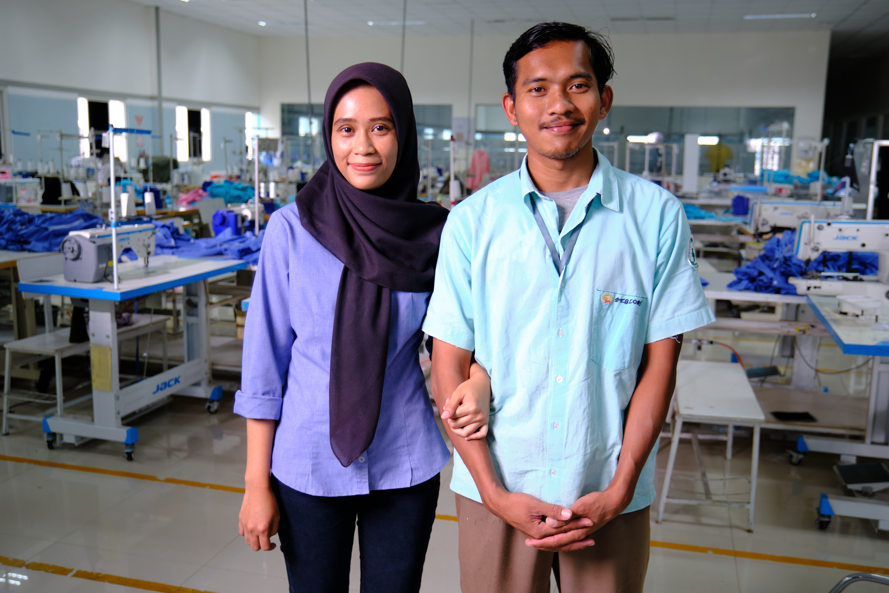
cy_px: 296
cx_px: 444
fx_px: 840
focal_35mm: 34
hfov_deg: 55.8
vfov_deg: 38.9
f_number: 2.8
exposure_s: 1/100
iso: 400
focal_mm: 22.7
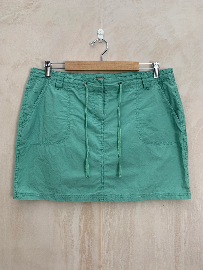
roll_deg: +0.2
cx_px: 102
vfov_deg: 67.3
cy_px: 135
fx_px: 203
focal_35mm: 26
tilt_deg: +0.7
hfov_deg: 53.1
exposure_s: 1/122
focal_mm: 4.25
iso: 40
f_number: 1.8
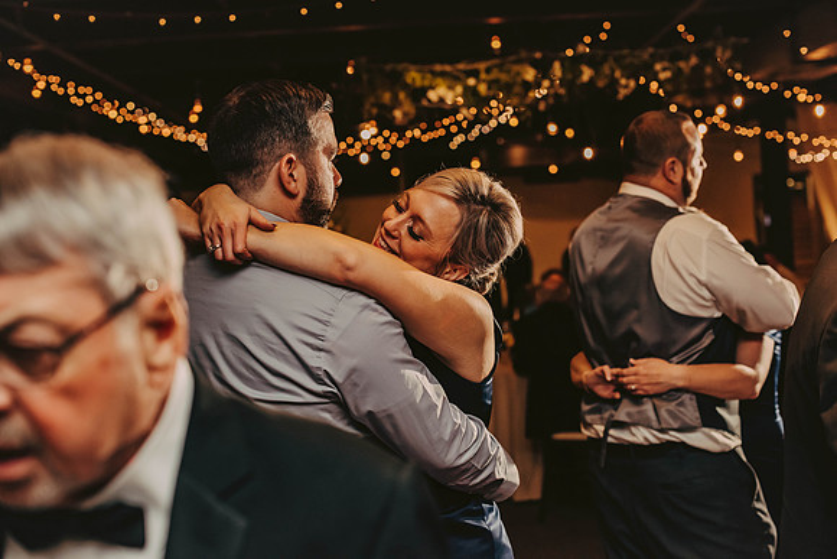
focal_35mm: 50
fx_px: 1163
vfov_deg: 27.0
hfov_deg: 39.6
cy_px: 280
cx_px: 418
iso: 2000
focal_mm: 50
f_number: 3.2
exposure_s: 1/200
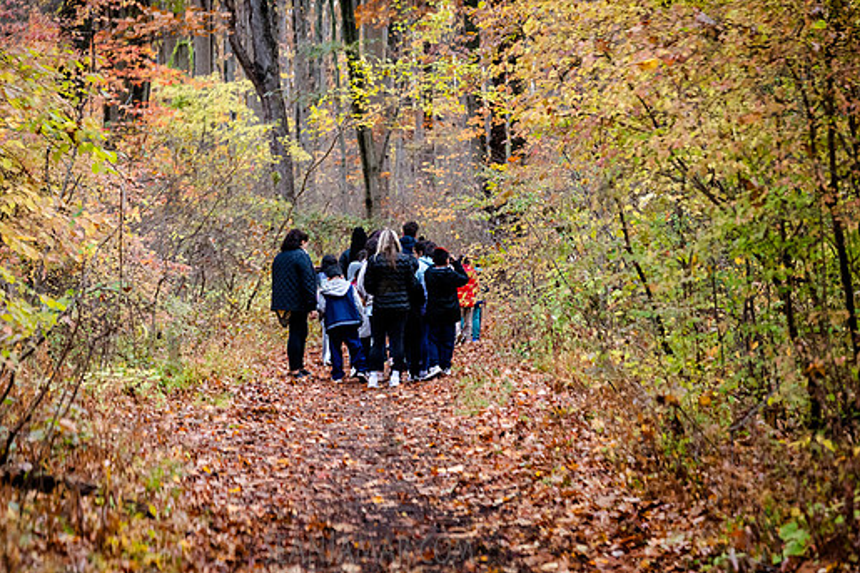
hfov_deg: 16.0
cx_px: 387
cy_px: 266
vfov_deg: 10.7
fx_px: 3057
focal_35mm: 128
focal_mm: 113
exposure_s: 1/250
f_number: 5.6
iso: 4000
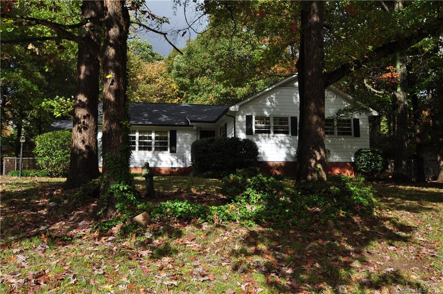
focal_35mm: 30
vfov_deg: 43.5
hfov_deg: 62.0
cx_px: 222
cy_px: 147
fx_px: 369
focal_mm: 20
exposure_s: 1/250
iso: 220
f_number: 10
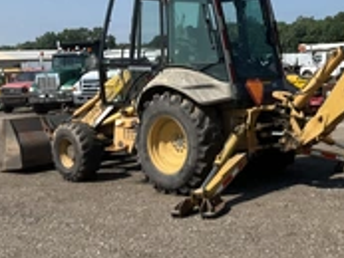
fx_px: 666
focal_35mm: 67
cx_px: 278
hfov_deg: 28.3
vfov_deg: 21.9
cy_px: 103
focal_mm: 3
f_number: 1.8
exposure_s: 1/2141
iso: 25
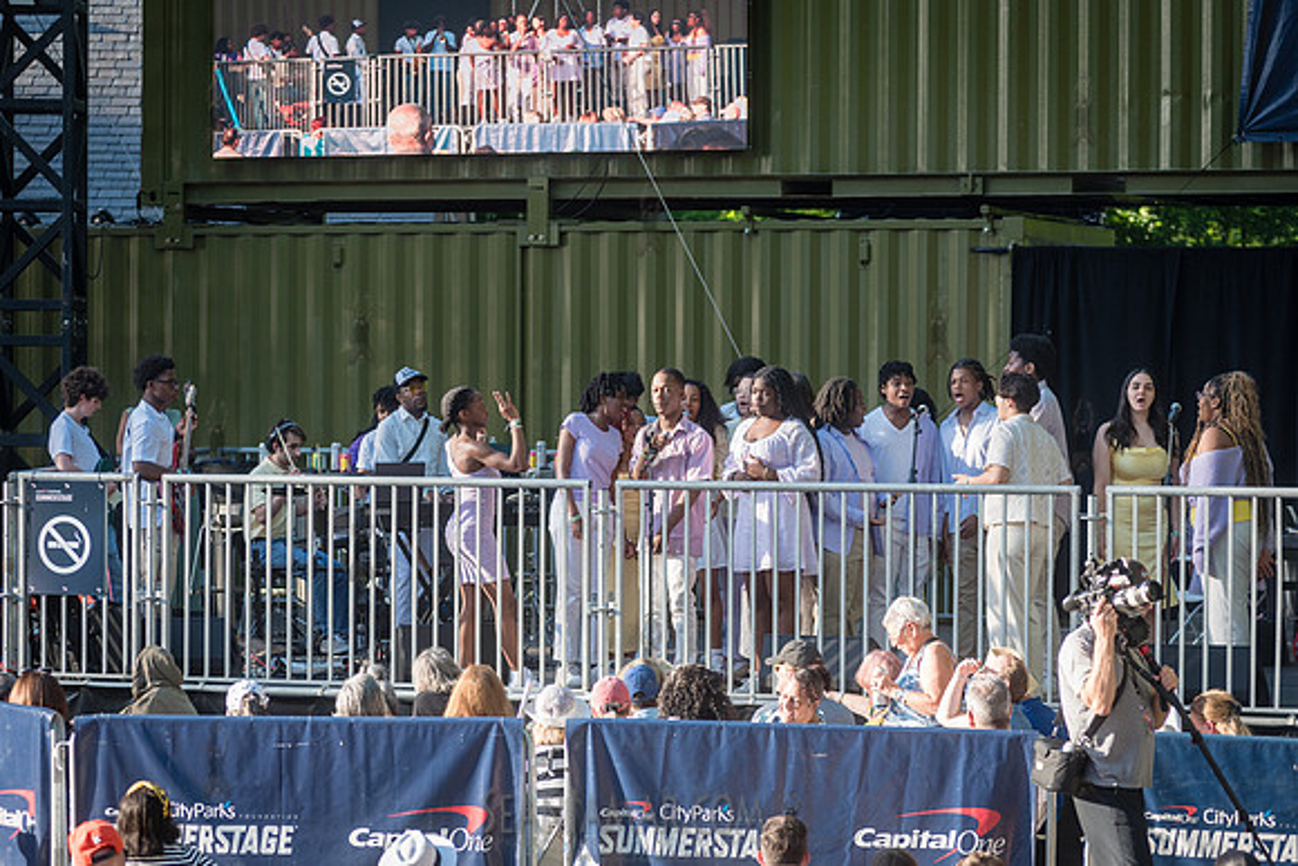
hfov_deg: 16.2
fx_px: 4558
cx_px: 649
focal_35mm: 126
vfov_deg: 10.9
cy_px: 433
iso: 500
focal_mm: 125
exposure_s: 1/640
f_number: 3.5
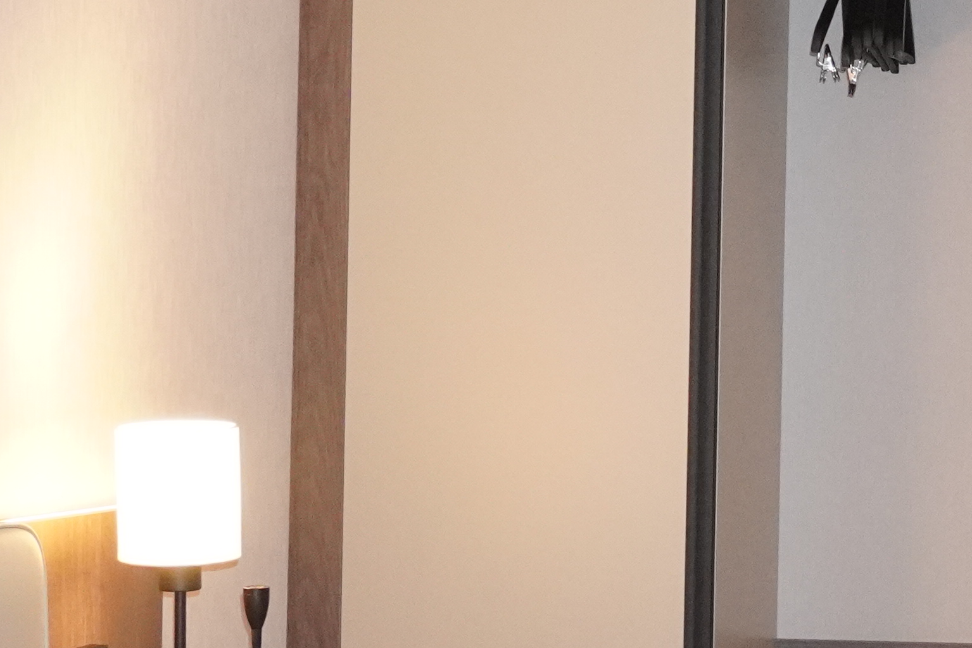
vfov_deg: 10.6
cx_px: 1158
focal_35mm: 129
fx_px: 3482
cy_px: 345
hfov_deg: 15.3
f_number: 4
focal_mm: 22
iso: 2500
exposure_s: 1/160
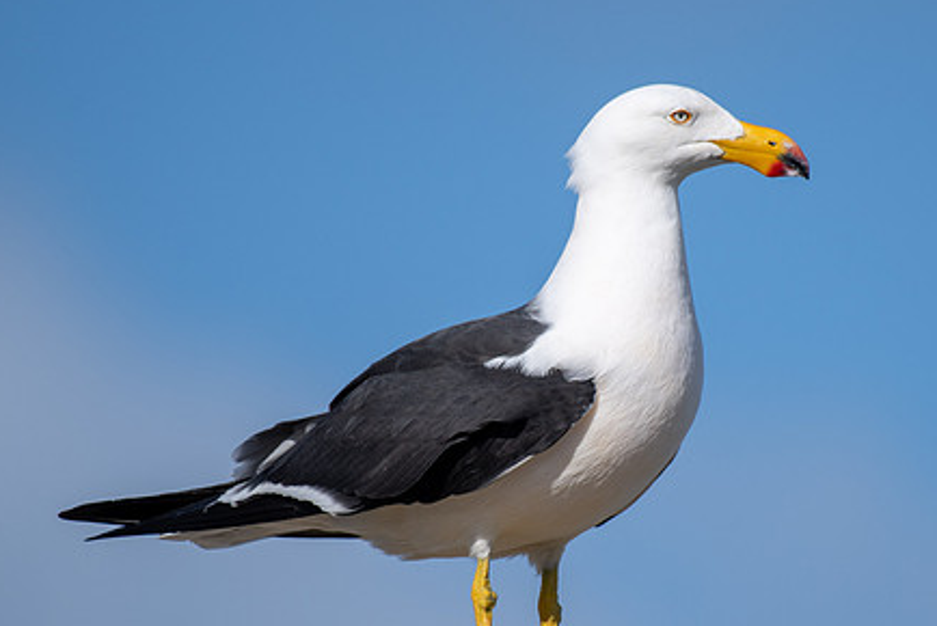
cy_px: 371
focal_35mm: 1022
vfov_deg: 1.3
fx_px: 26617
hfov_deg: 2.0
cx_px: 603
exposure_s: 1/2000
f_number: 5.6
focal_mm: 500
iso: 100
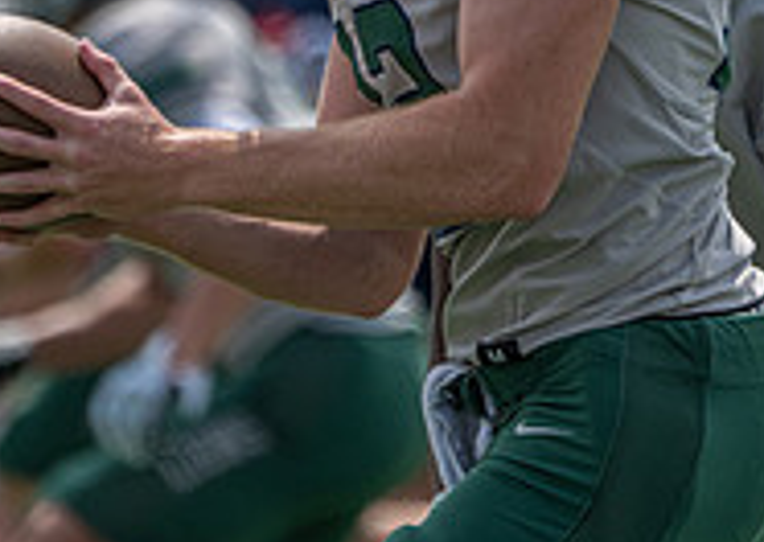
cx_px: 469
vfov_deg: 1.0
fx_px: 32282
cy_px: -127
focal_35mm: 1491
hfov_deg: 1.4
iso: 250
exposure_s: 1/1250
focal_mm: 400
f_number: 5.6
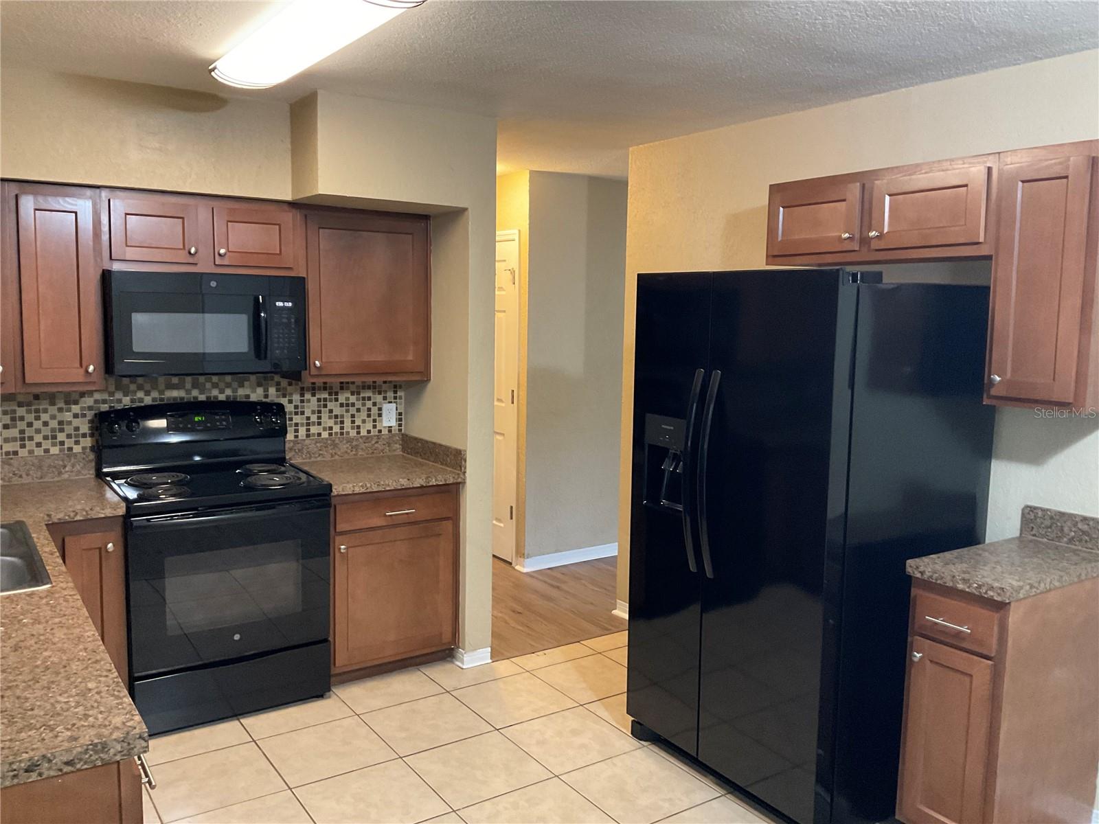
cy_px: 412
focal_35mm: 29
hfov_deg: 61.7
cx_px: 550
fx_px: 921
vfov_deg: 48.2
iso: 320
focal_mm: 3
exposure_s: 1/40
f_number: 1.8
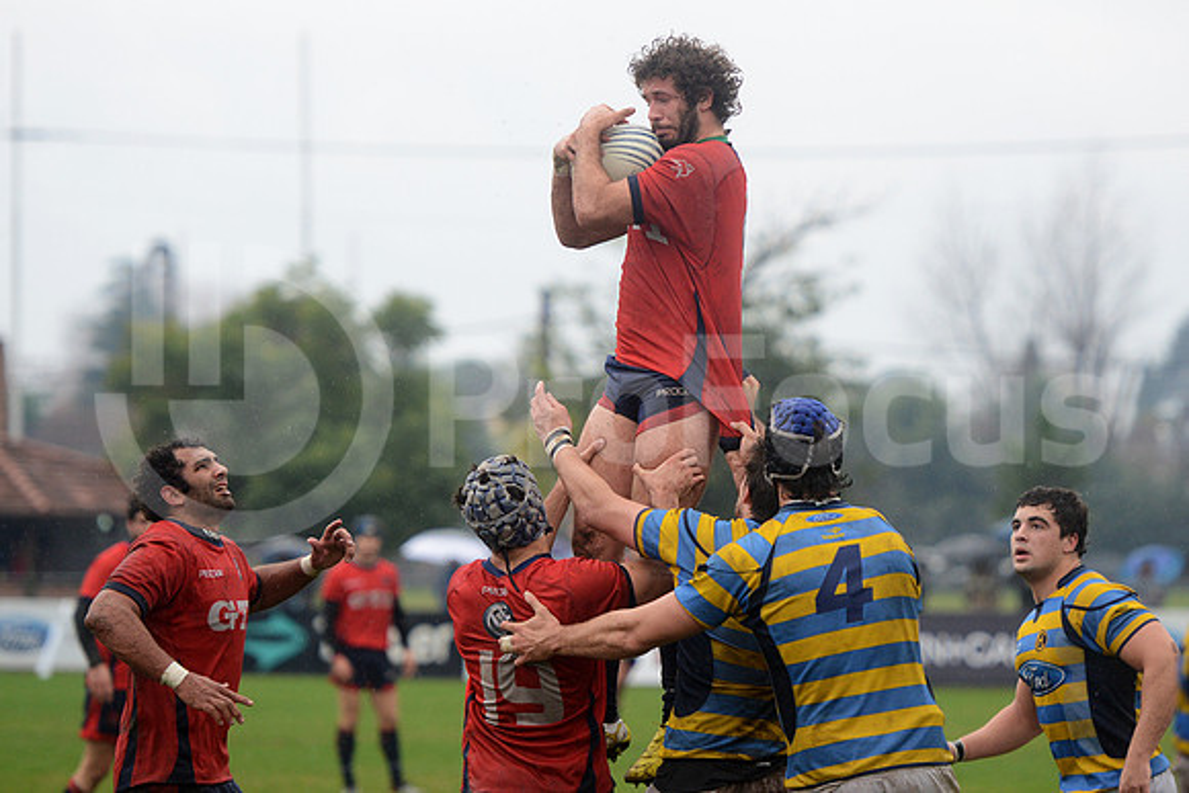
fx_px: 5285
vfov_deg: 8.6
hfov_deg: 12.8
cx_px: 594
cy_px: 396
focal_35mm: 160
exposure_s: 1/640
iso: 1000
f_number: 2.8
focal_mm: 160
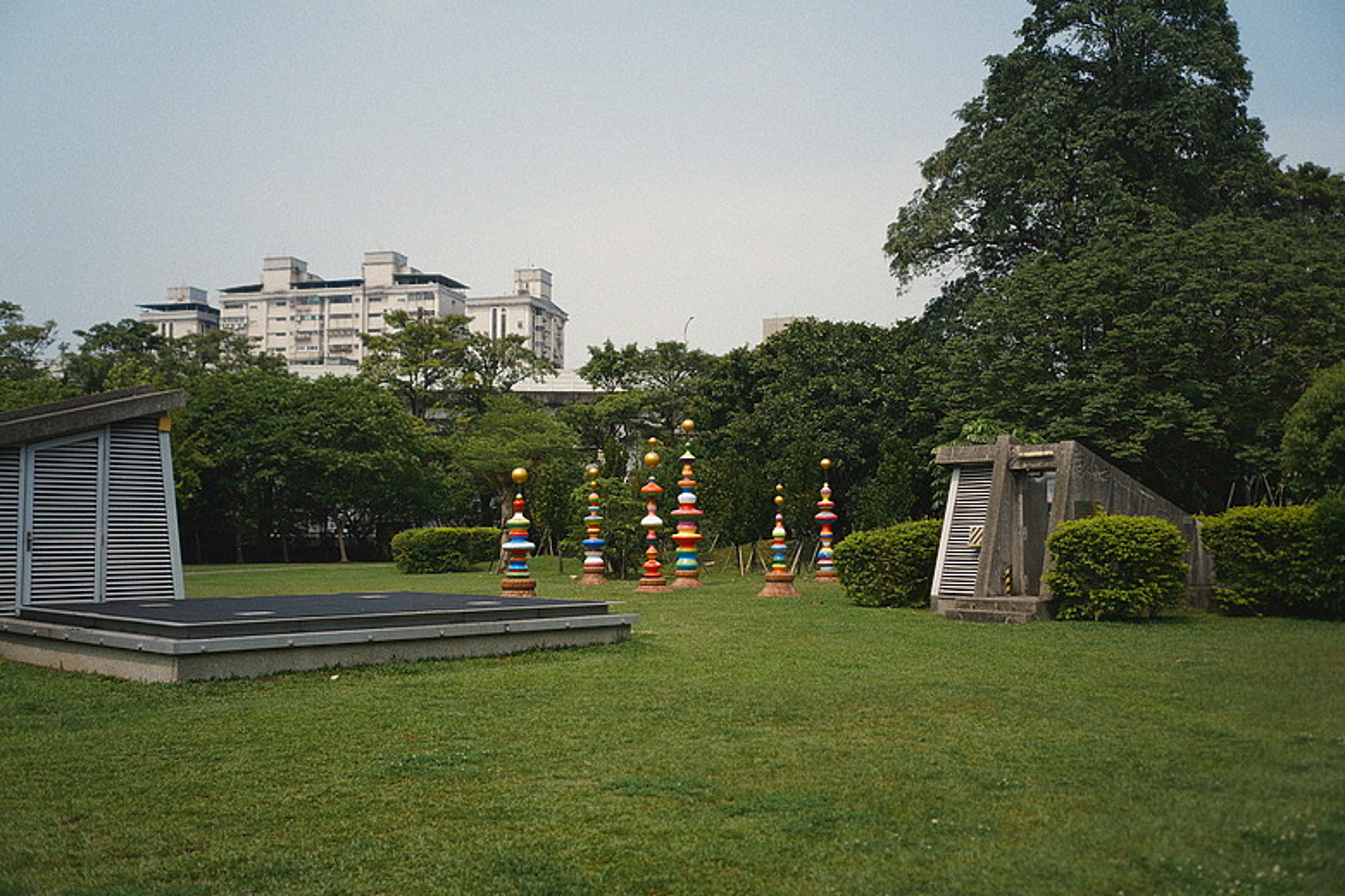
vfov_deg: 37.9
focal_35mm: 35
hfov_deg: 54.4
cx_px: 672
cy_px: 448
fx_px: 1308
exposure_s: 1/1300
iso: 50
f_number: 2.2
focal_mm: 35
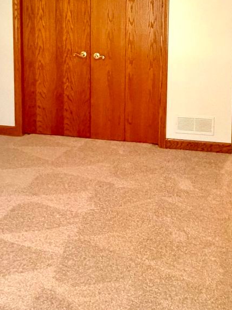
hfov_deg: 37.7
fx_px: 331
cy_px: 19
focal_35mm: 37
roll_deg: -2.0
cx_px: 175
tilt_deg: -4.5
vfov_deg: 44.6
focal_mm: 2.22
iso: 640
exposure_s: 1/60
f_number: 2.2
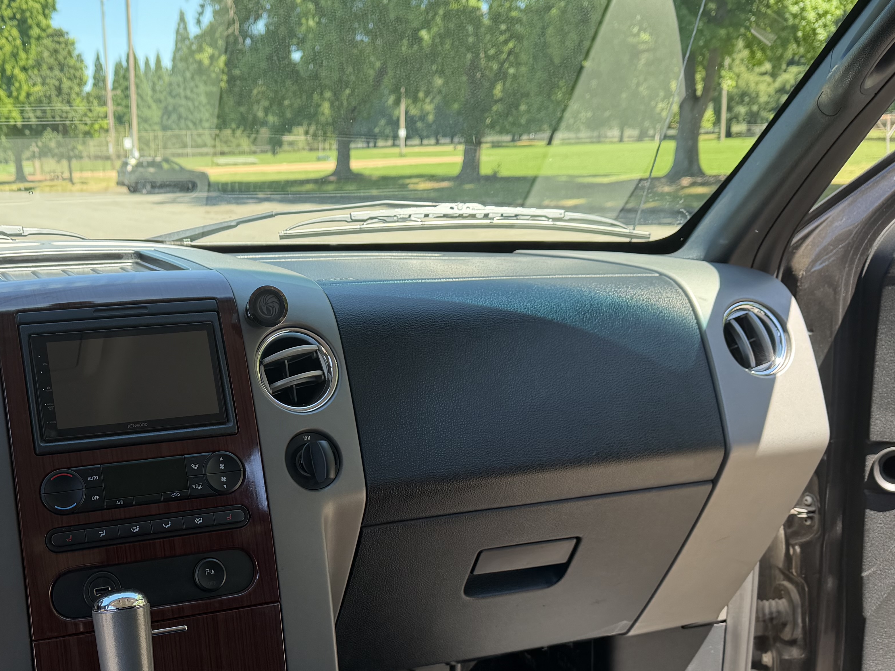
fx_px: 1138
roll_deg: +1.3
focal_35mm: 44
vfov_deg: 32.7
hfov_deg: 41.8
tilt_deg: -13.2
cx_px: 236
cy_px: 429
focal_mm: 6.76
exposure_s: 1/405
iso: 100
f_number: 1.78
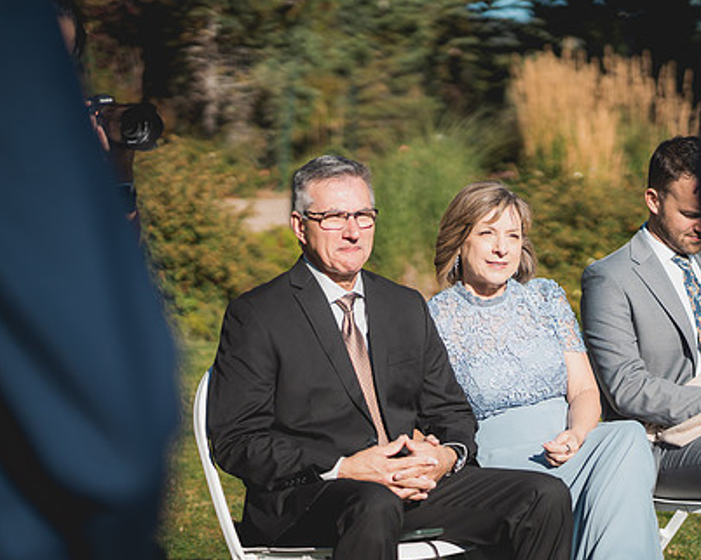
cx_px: 476
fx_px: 2467
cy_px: 332
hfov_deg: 16.1
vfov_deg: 12.9
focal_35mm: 119
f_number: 1.8
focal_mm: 85
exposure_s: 1/8000
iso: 200
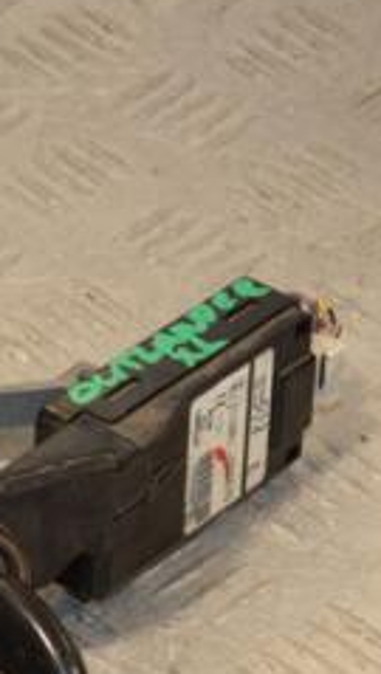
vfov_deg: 10.9
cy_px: 389
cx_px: -102
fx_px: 3527
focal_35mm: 197
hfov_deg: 6.1
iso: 800
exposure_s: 1/200
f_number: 8
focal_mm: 50
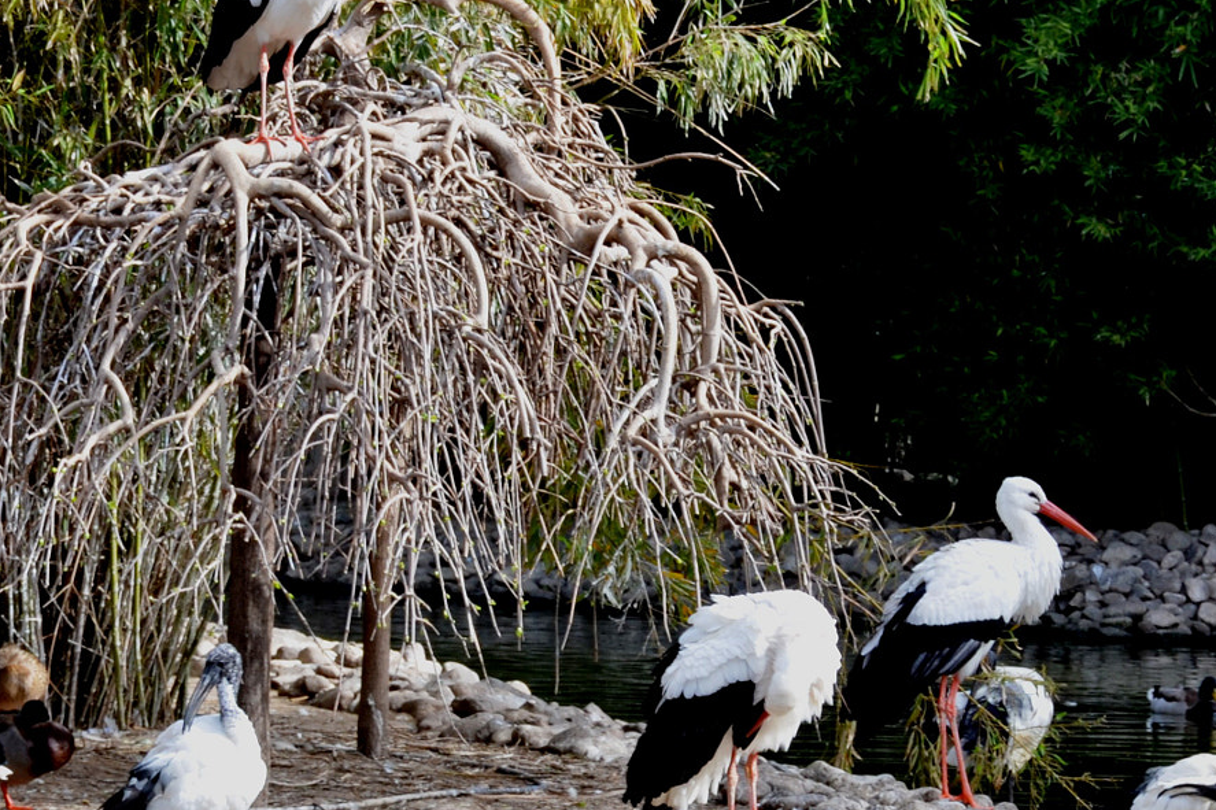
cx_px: 674
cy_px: 542
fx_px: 9354
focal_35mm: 277
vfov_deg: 5.0
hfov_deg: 7.4
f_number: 13
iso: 200
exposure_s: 1/60
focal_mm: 80
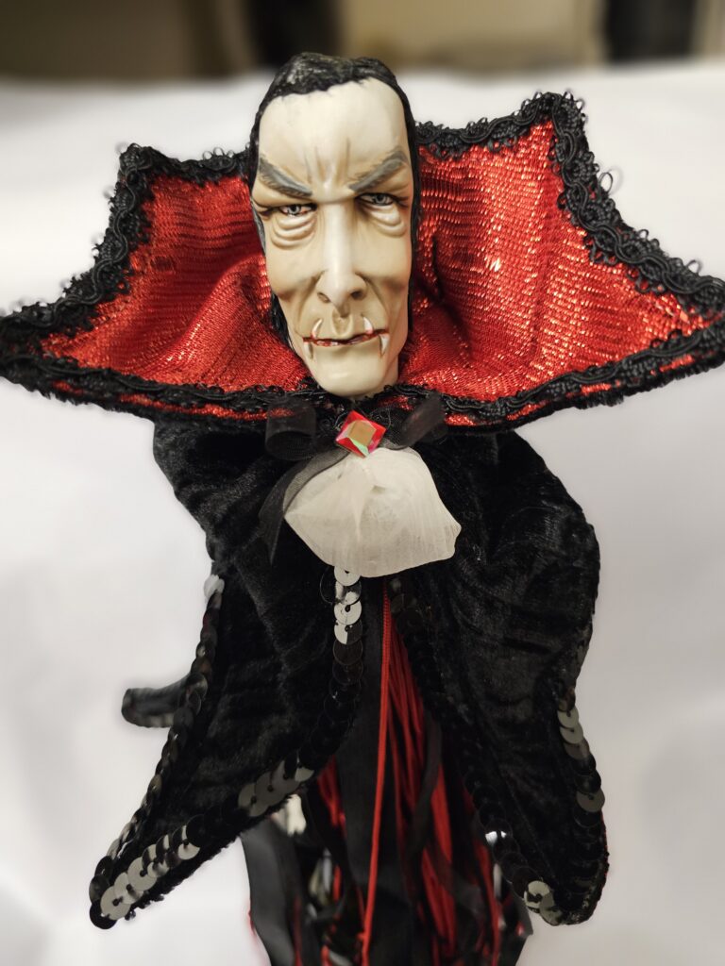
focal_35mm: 23
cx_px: 362
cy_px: 483
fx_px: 642
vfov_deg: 73.9
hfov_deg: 58.9
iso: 640
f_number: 1.7
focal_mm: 6.3
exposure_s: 1/51
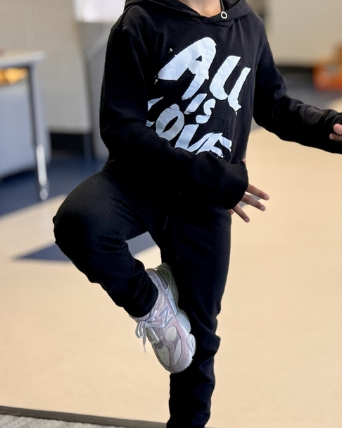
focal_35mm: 79
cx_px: 209
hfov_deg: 19.4
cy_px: 207
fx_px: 999
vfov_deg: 24.1
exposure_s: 1/60
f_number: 1.78
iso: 50
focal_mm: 6.76
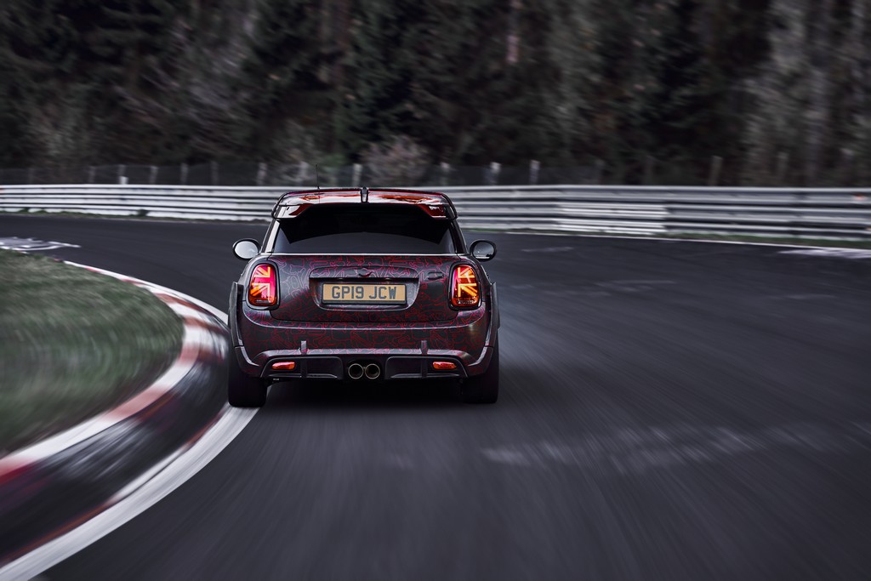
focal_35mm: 80
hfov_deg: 25.4
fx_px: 1936
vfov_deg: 17.1
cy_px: 290
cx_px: 436
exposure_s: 1/100
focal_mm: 80
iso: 400
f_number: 4
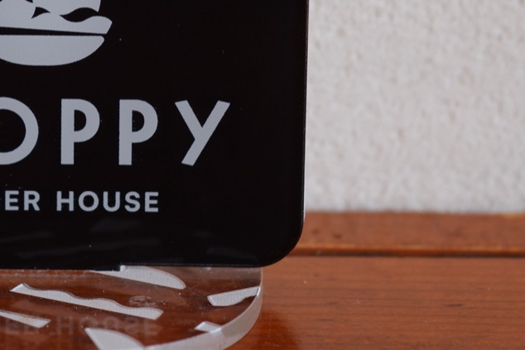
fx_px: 3311
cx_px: 41
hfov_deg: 9.0
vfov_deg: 6.0
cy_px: 26
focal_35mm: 227
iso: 250
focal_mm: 60
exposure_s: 1/90
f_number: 4
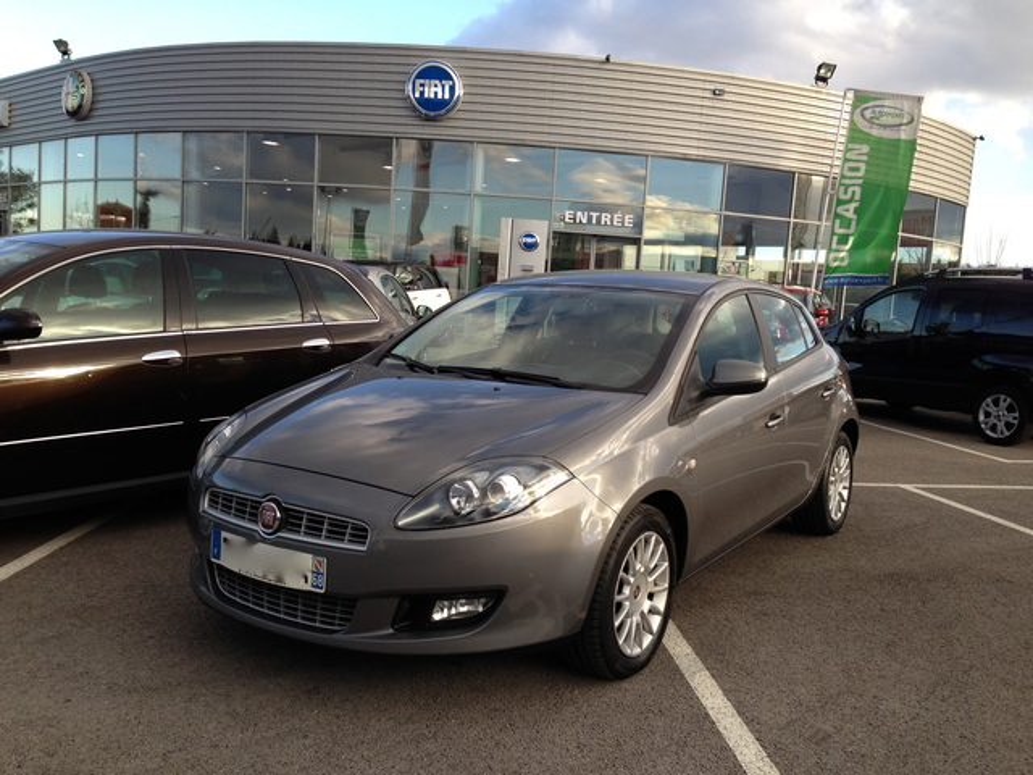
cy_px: 388
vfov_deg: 42.9
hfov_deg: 55.4
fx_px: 985
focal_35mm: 33
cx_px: 516
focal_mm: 4.13
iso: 50
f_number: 2.4
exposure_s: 1/241
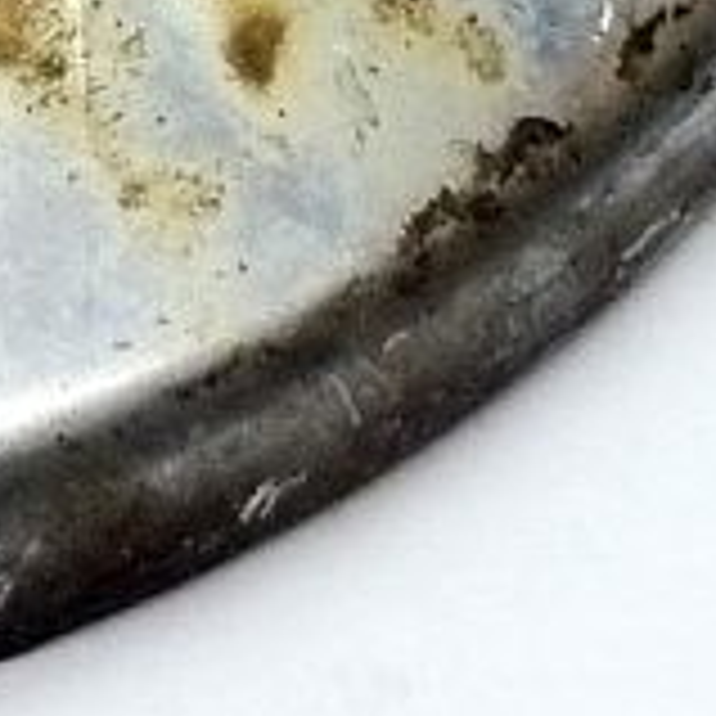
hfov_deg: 8.1
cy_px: -644
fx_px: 4867
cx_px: -664
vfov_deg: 8.1
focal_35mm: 208
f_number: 3.6
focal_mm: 6.5
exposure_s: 1/25
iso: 400
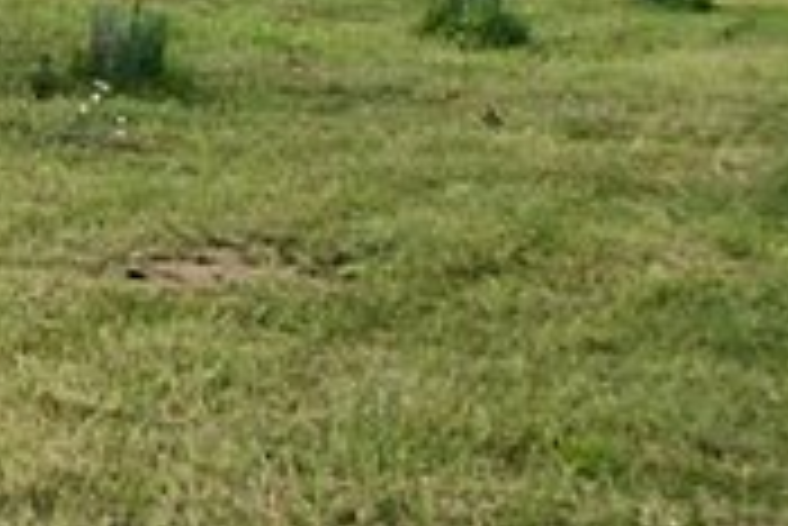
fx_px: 5082
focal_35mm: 232
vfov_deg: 5.7
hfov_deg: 8.2
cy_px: -814
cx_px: -1108
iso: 100
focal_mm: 30
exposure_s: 1/80
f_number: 6.3
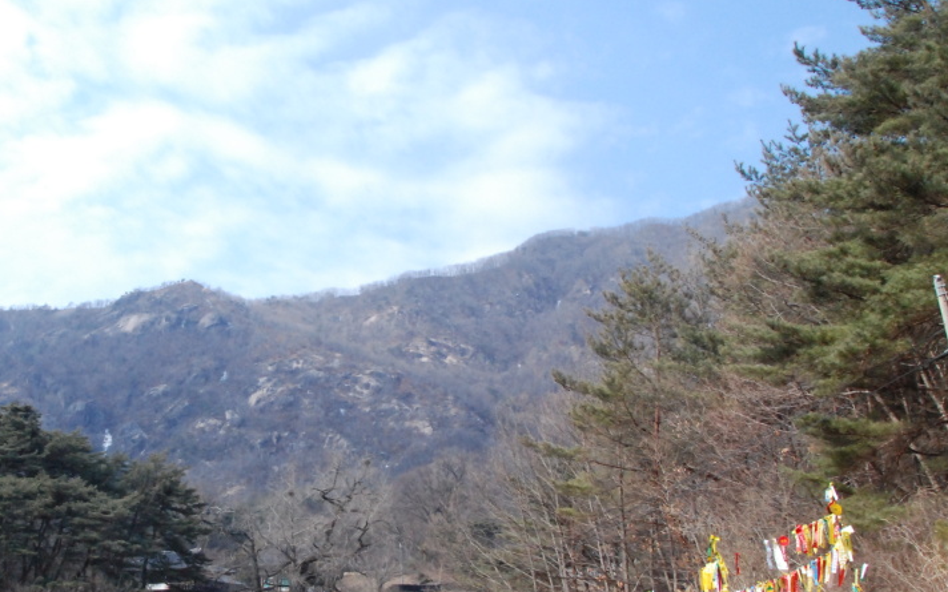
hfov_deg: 44.5
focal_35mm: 44
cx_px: 298
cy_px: 373
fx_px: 1137
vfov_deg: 29.1
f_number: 13
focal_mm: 20
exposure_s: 1/640
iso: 1600
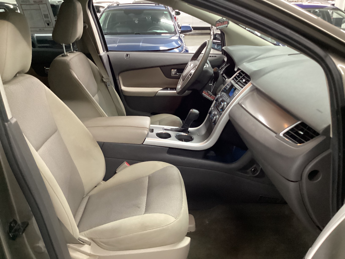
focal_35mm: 31
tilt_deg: -22.1
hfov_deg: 58.4
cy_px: 130
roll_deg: +1.5
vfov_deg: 45.4
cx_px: 172
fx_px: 309
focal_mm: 3.3
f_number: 2.4
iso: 400
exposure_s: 1/25
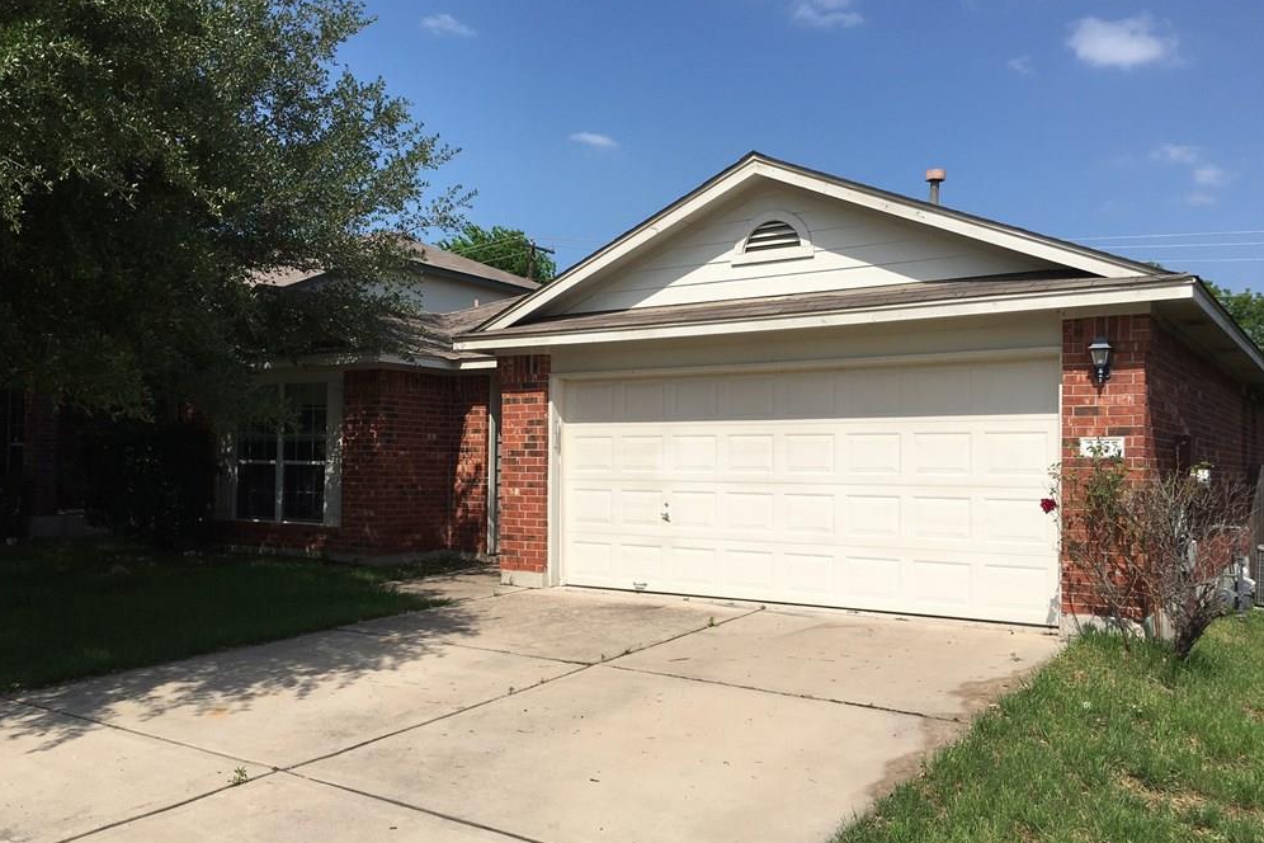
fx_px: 1088
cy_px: 434
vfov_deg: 42.3
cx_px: 622
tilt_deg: +1.1
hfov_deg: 60.3
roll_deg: -1.0
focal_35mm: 31
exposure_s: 1/3077
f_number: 2.2
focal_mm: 4.15
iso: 25
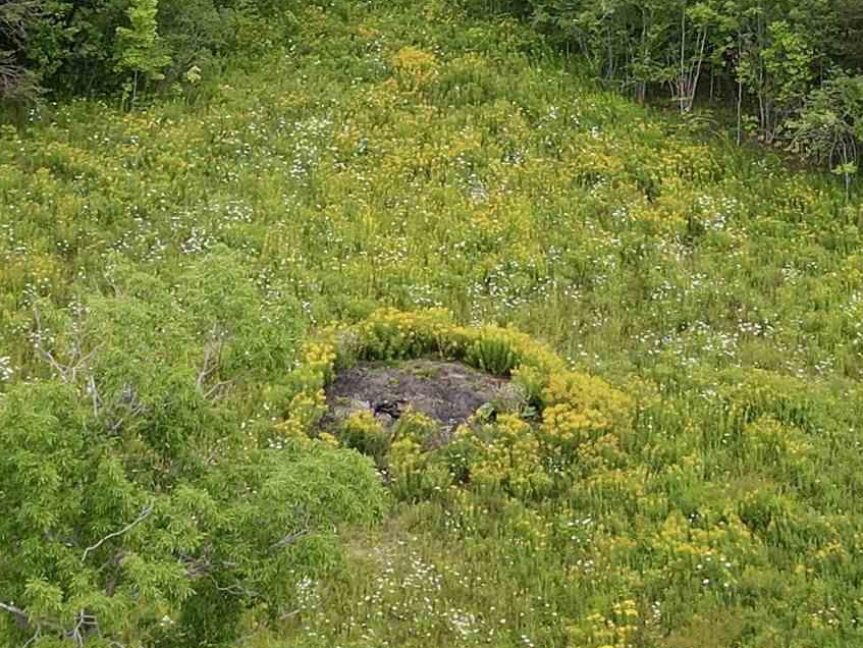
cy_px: -40
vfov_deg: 16.5
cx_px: 546
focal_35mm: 87
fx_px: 2170
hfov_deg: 22.4
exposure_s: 1/180
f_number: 2.8
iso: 100
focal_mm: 4.5
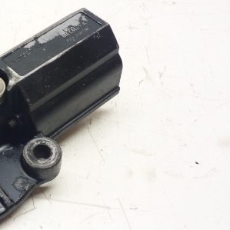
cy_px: 124
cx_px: 5
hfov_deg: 30.2
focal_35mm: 53
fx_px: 398
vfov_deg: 32.2
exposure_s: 1/60
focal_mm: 4.9
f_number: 3.3
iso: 160
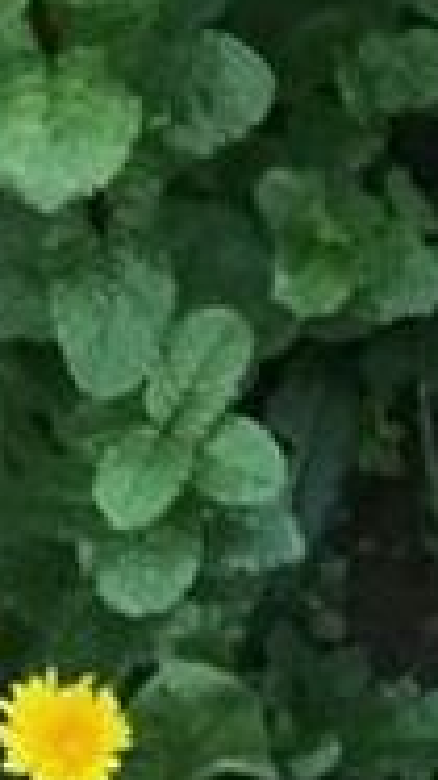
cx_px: 309
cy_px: -528
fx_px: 4983
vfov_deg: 8.7
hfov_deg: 5.0
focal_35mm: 241
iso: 40
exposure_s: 1/33
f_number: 2.4
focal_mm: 3.3
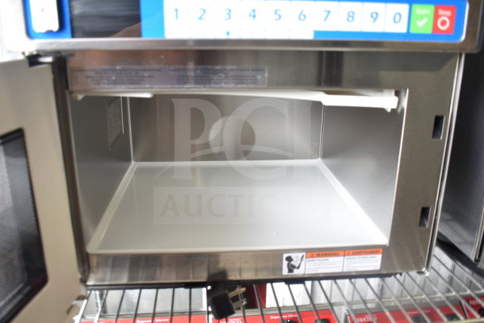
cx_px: 242
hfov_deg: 59.5
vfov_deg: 41.7
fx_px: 424
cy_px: 162
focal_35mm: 32
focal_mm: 21
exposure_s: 1/30
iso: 250
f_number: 3.8
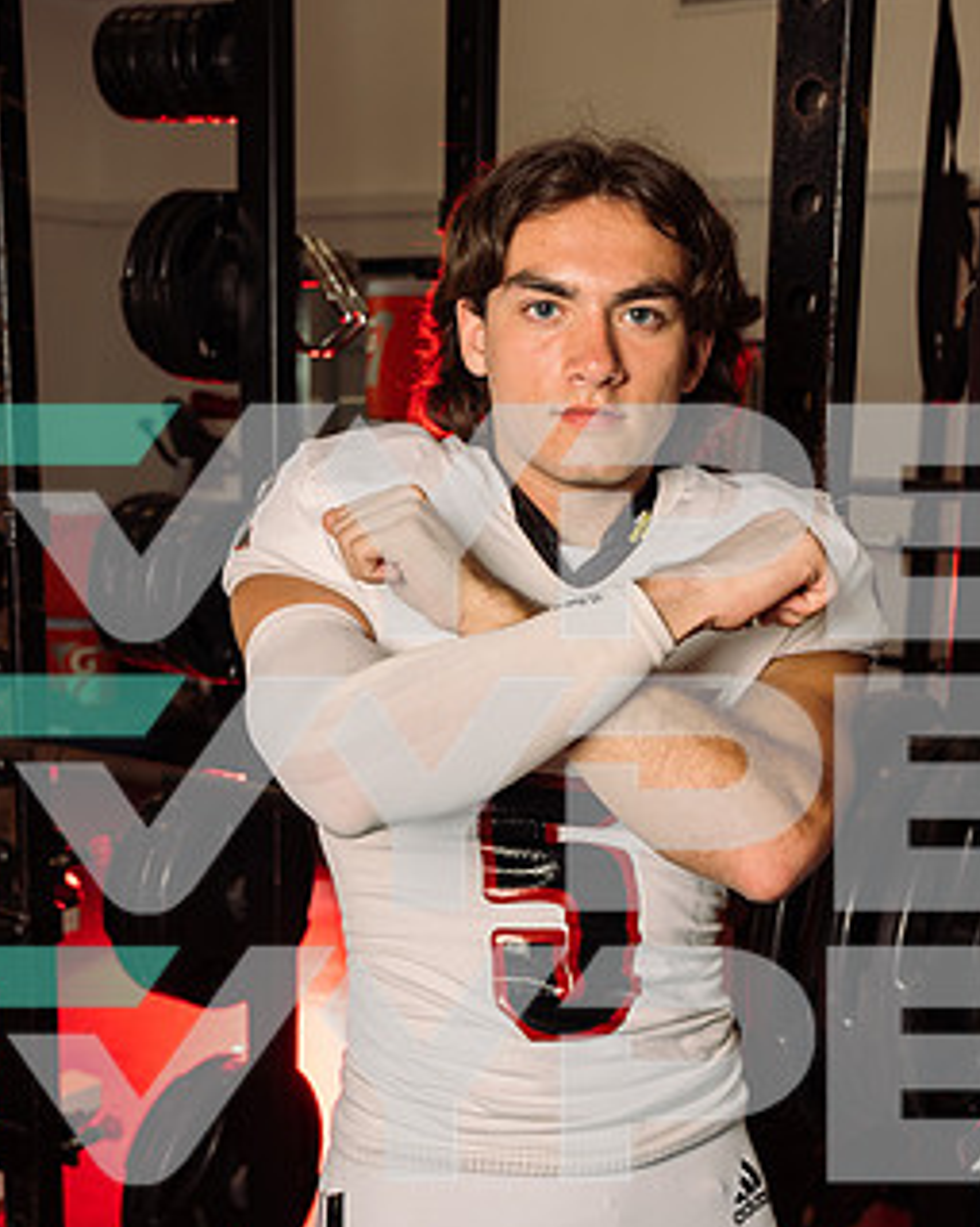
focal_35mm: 53
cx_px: 523
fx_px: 1922
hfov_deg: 28.6
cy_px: 796
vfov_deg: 35.1
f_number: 6.3
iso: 250
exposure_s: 1/250
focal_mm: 40
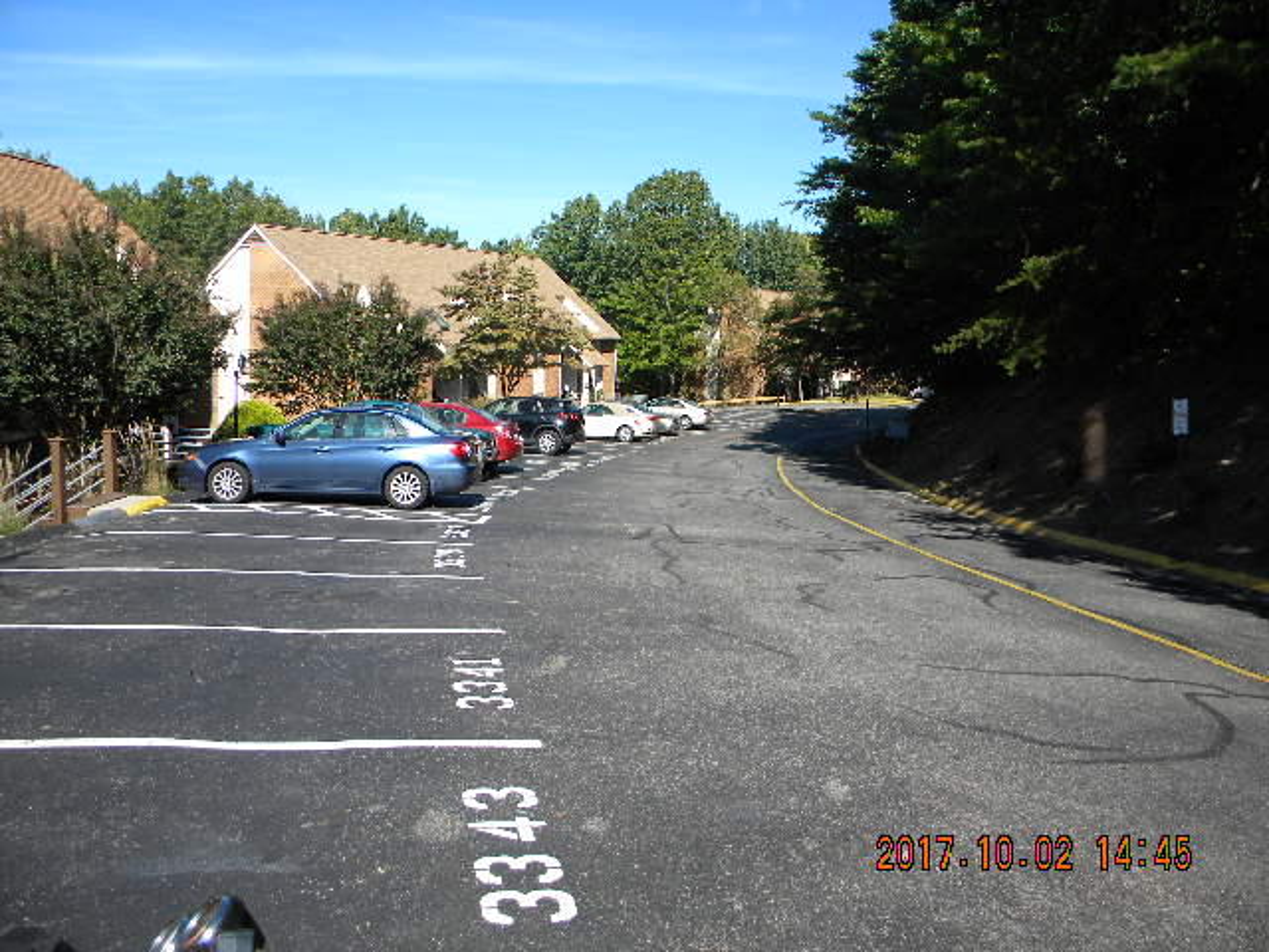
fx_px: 1026
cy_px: 476
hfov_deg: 63.4
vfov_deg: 49.7
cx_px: 634
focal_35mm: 28
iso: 80
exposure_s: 1/692
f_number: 3.5
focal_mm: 5
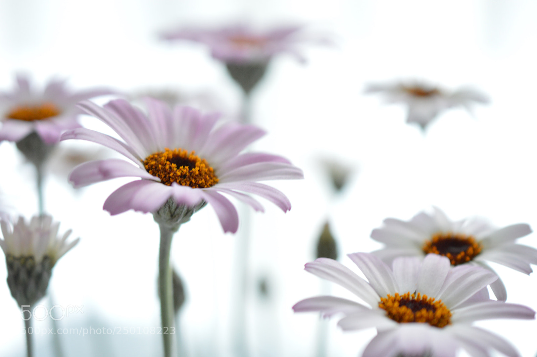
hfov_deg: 33.4
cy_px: 178
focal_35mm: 60
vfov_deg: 22.6
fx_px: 894
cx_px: 268
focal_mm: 40
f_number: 3.5
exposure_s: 1/30
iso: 800
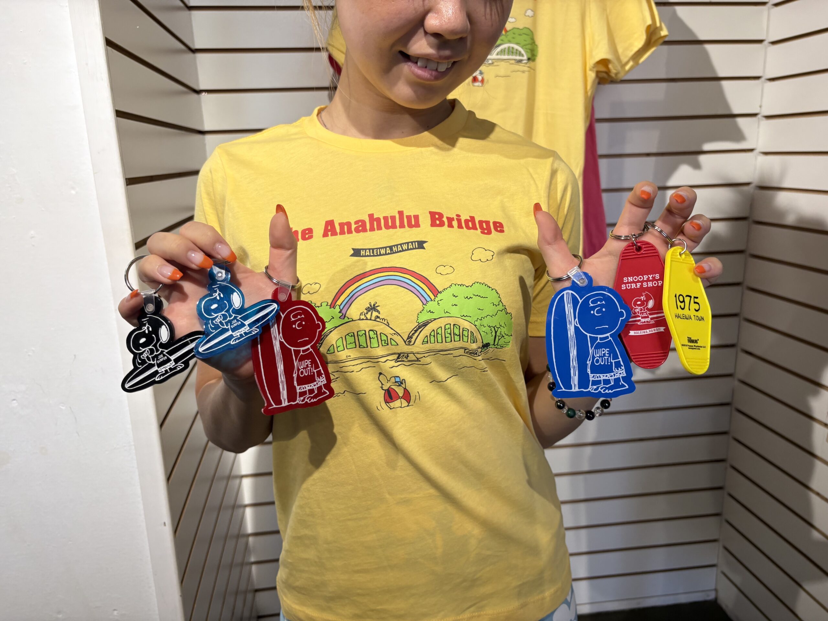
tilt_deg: -14.4
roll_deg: +2.4
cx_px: 414
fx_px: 622
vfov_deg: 53.1
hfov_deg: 67.3
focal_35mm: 26
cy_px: 310
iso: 80
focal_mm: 5.96
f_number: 1.6
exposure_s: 1/120
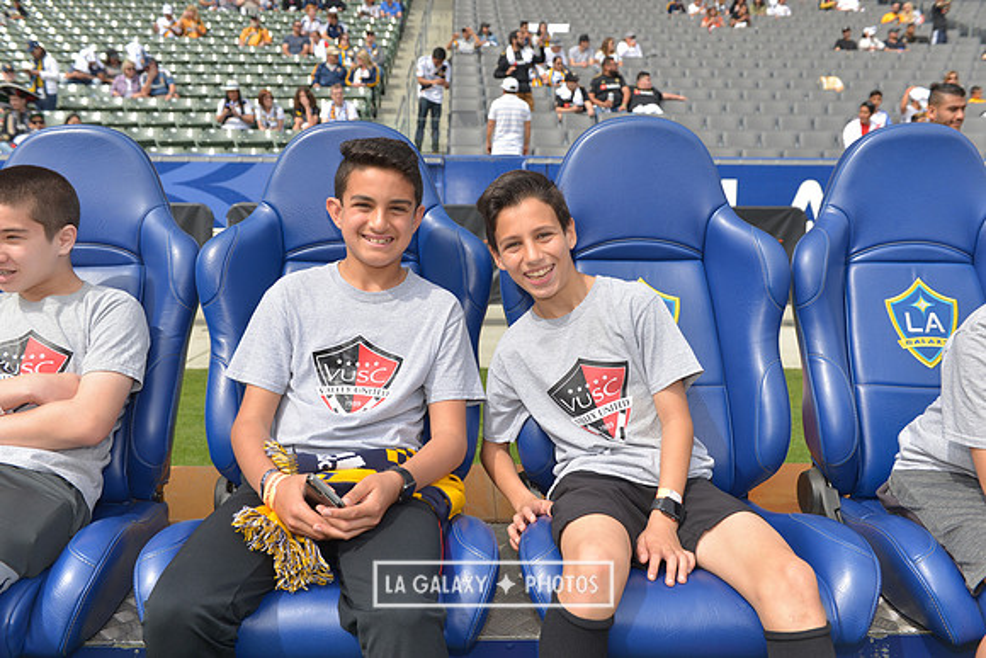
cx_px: 493
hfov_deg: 58.7
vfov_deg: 41.1
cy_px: 329
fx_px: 877
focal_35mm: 32
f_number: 5
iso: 200
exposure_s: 1/800
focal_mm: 32
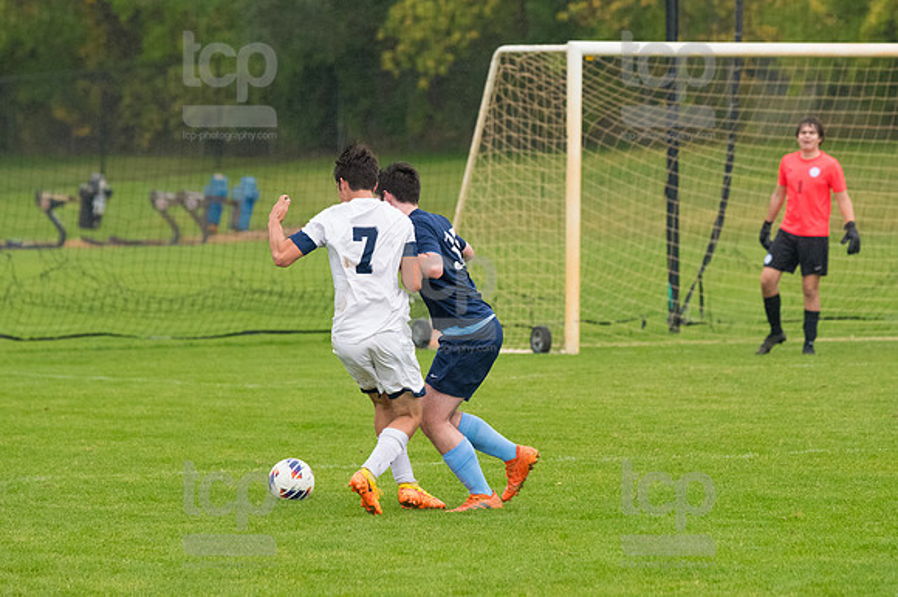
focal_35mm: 292
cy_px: 298
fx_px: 7279
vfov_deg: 4.7
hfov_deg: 7.1
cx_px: 449
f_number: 4.5
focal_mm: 195
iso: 2500
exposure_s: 1/2000
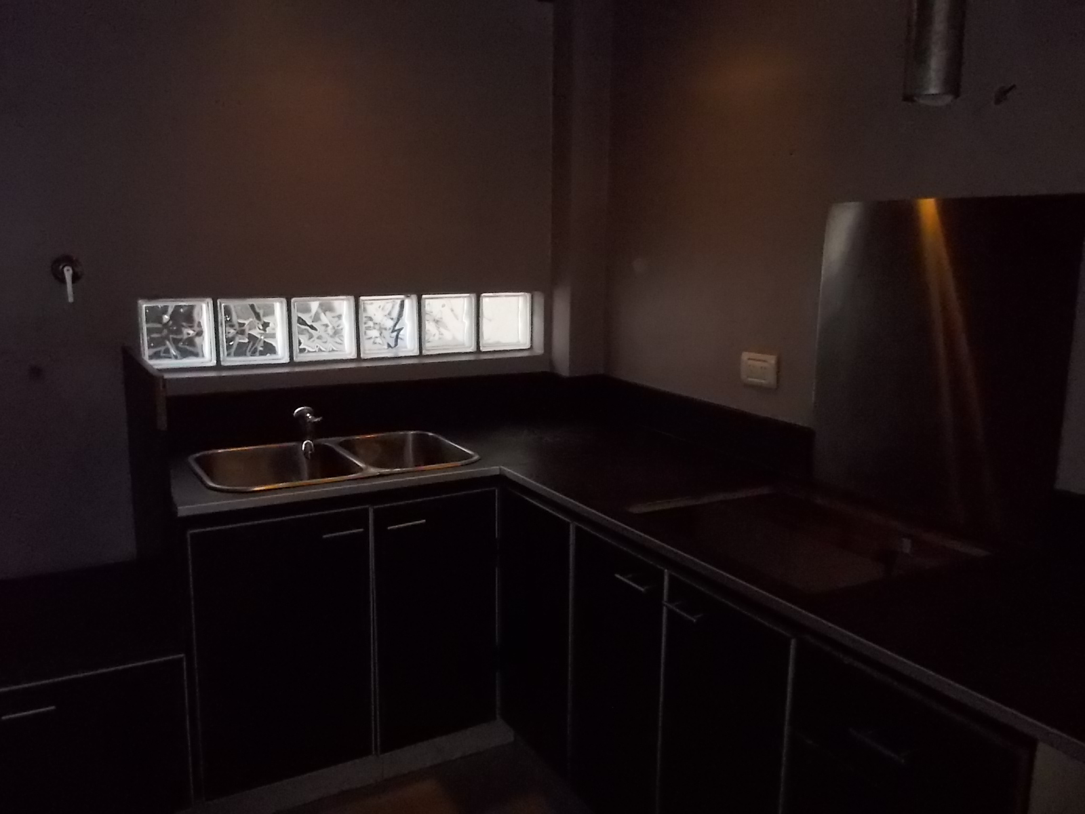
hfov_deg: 61.7
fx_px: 909
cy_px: 407
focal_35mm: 29
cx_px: 542
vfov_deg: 48.2
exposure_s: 1/30
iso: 800
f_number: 3.3
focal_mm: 4.1
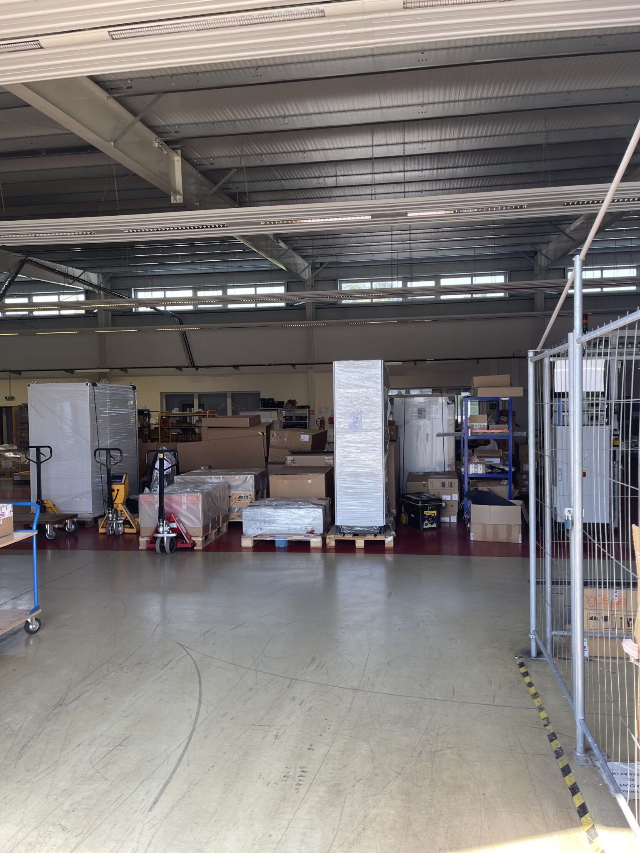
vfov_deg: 67.3
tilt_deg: -3.2
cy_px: 426
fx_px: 641
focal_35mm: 26
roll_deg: -0.5
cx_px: 320
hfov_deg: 53.1
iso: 32
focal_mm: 5.1
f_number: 1.6
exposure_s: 1/158
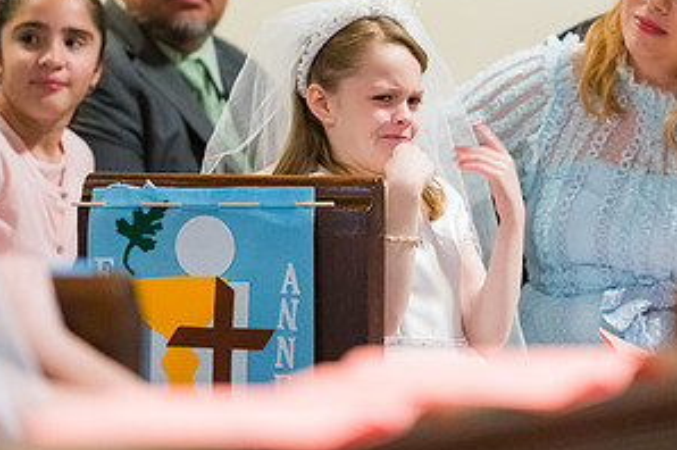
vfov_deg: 3.5
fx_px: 7307
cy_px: 41
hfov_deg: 5.3
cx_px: 591
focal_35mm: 389
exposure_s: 1/200
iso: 6400
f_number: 3.2
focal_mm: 200
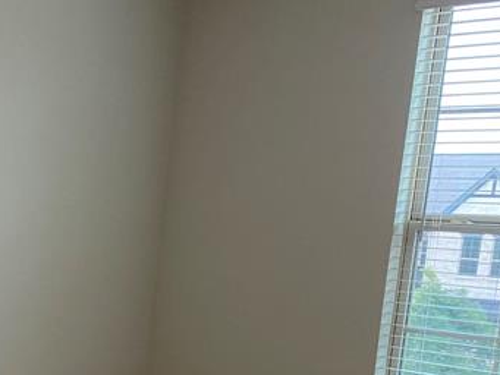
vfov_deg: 18.4
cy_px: 387
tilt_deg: -9.0
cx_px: -148
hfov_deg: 22.4
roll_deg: -2.5
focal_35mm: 78
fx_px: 1127
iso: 100
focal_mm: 4.25
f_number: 1.8
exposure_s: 1/60
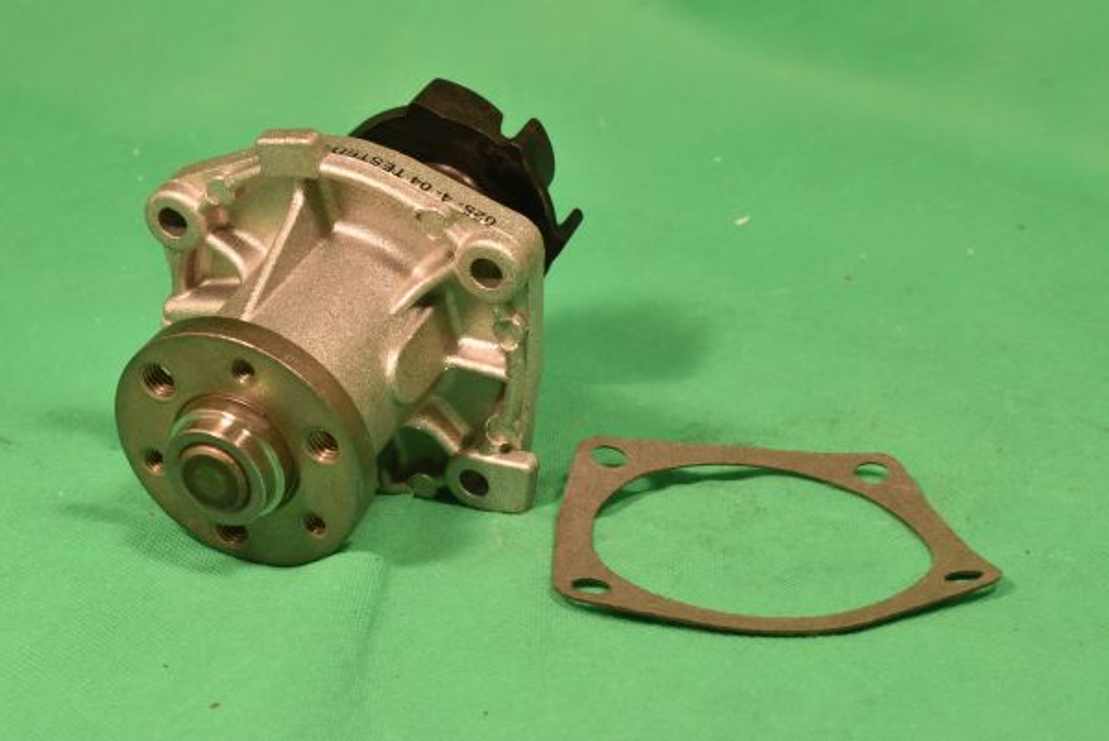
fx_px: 1850
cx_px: 554
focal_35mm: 60
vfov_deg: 22.7
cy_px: 370
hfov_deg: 33.4
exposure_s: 1/60
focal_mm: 40
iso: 320
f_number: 13
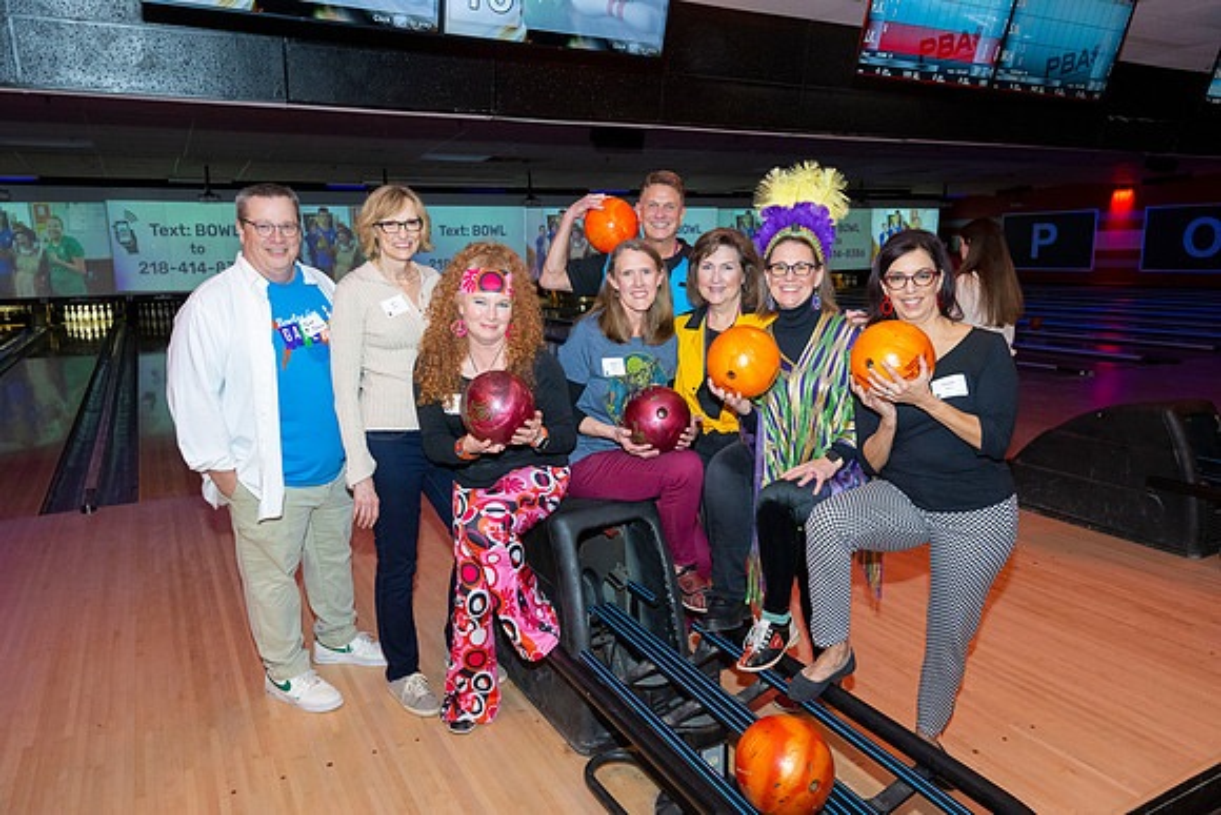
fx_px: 814
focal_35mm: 24
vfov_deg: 53.2
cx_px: 610
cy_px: 408
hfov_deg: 73.7
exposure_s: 1/100
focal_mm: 24
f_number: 5.6
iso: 2000
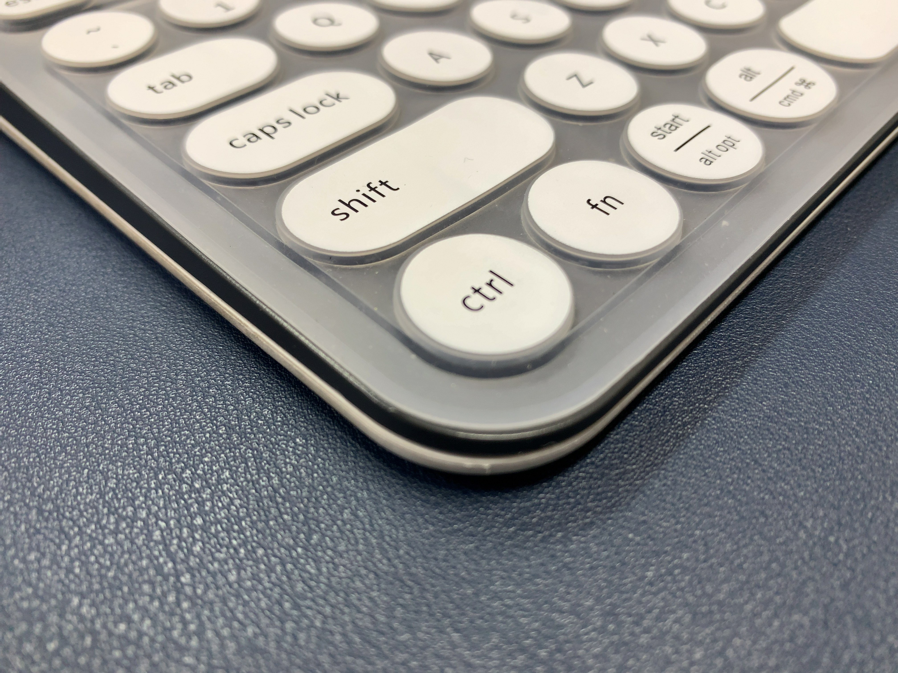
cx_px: 449
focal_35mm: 26
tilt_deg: -45.3
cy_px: 336
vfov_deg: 53.1
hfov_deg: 67.3
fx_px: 674
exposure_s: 1/60
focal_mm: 4.25
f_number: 1.8
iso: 50
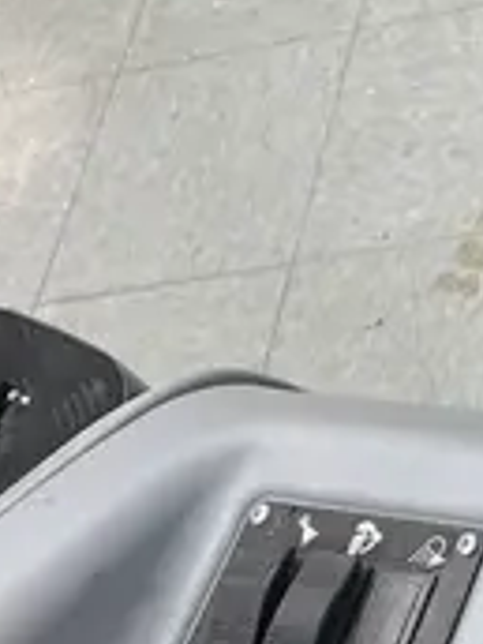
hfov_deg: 11.9
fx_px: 2065
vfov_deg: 17.0
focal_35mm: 111
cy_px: -122
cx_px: 959
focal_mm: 5.7
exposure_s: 1/120
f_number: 1.5
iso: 100
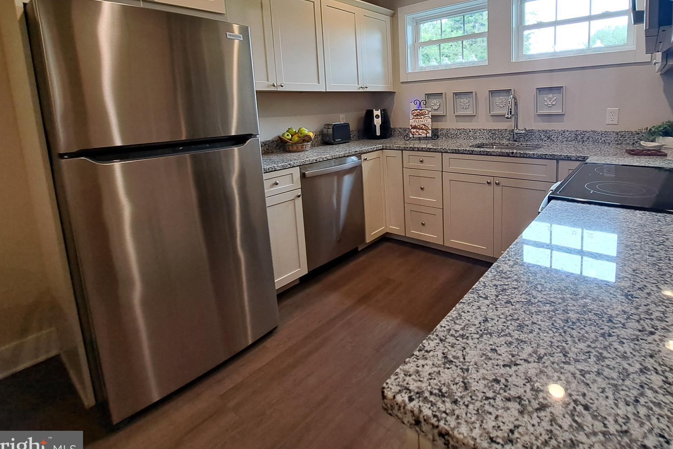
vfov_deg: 68.3
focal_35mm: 17
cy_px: 147
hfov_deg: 92.1
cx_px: 403
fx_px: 318
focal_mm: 1.74
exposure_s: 1/40
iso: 64
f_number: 2.2
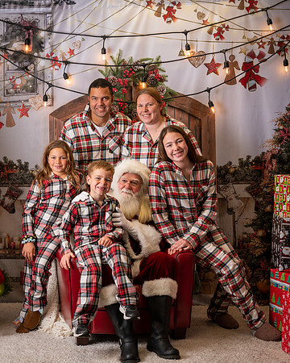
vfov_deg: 27.0
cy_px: 182
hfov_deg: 21.6
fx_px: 755
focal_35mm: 70
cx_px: 87
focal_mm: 50
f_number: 7.1
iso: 100
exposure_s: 1/100
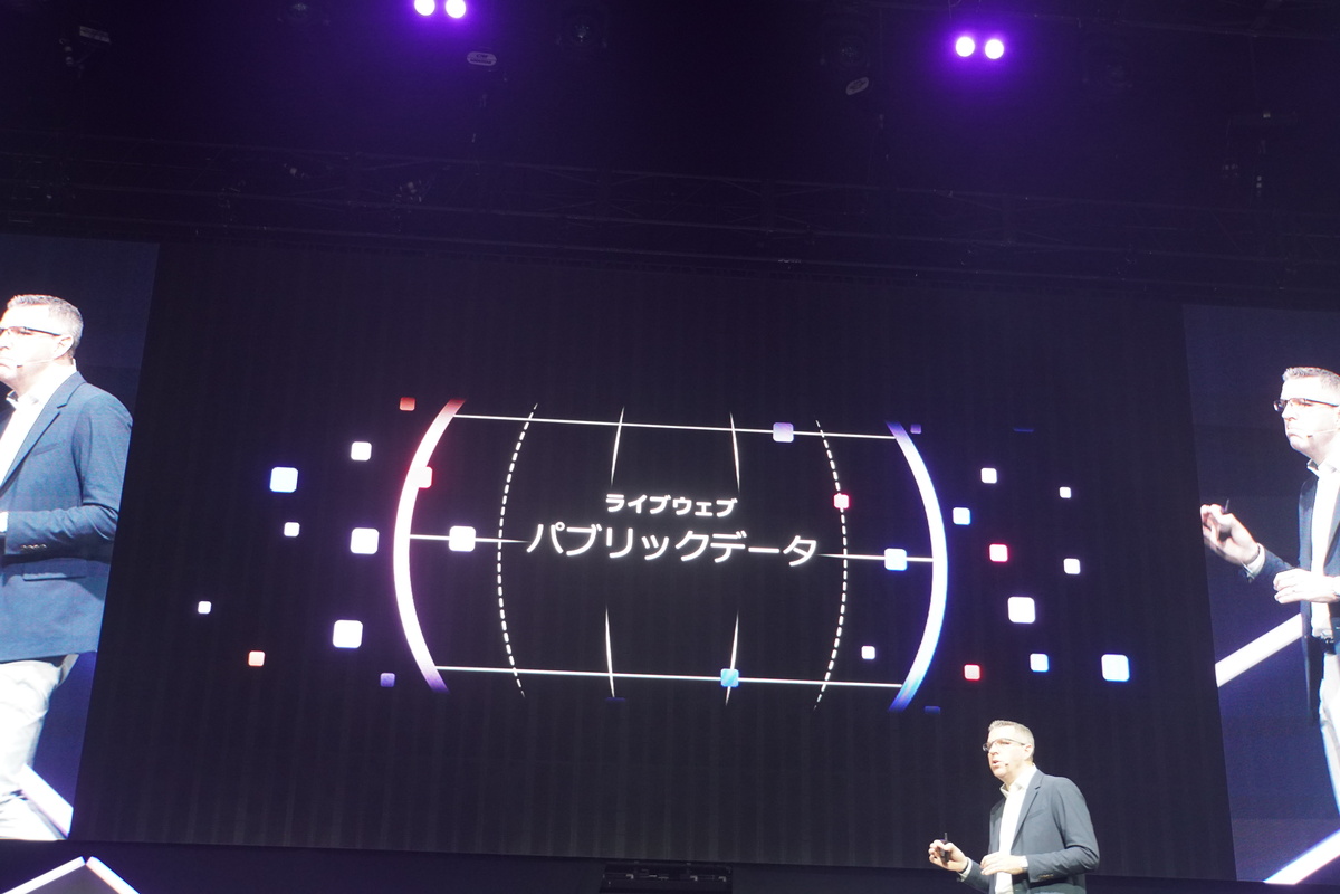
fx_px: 1669
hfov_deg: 43.7
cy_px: 447
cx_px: 670
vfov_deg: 30.0
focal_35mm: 45
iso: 1600
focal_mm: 29.9
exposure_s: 1/50
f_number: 4
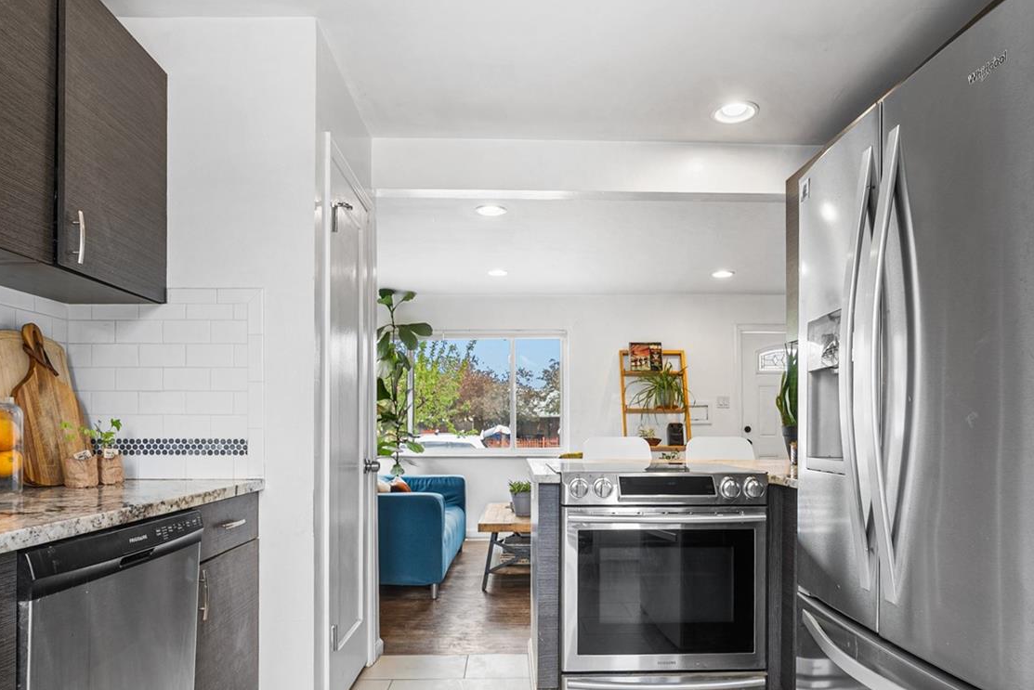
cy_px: 421
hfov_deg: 76.1
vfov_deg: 54.7
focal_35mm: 23
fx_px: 661
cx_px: 530
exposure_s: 1/2
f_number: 8
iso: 200
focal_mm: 16
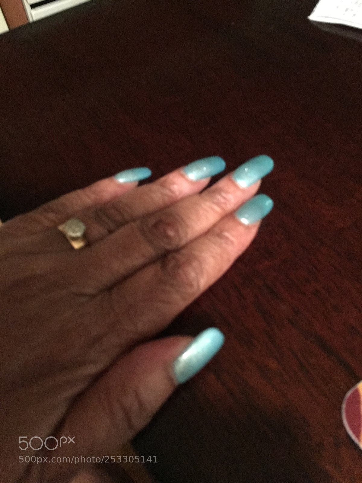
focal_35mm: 29
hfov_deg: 48.2
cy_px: 242
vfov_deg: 61.7
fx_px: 404
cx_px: 181
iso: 400
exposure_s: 1/15
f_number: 2.2
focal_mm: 4.15
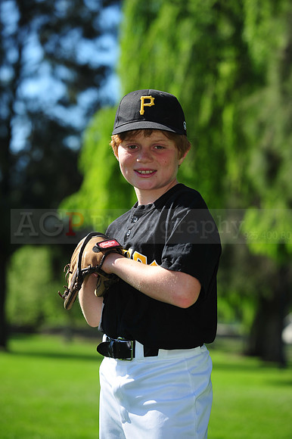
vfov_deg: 17.1
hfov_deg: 11.4
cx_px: 146
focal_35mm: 120
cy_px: 220
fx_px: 1462
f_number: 5
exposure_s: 1/800
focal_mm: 120
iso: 200
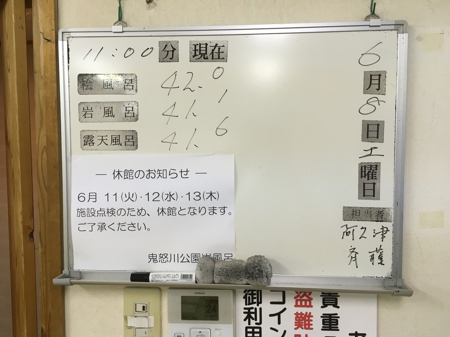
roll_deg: +0.1
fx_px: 377
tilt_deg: -3.8
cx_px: 225
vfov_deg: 48.2
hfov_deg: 61.7
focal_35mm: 29
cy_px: 168
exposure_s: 1/30
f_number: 2.2
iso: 50
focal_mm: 4.15
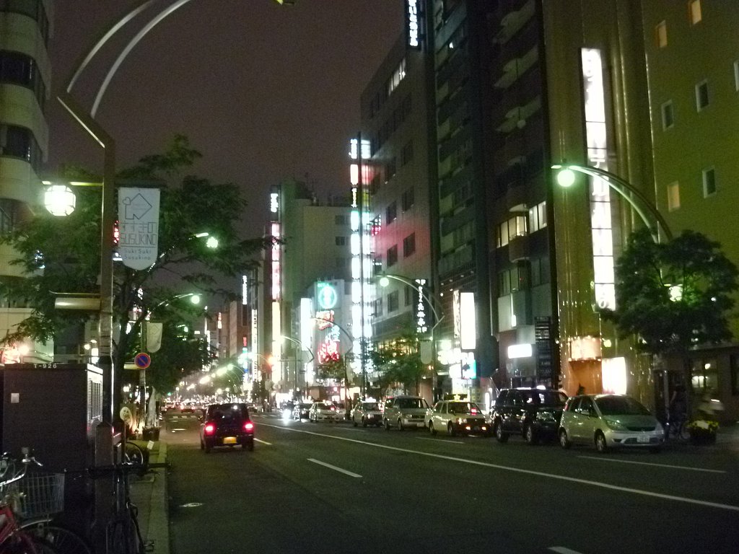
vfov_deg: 32.9
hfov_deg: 42.9
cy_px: 277
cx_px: 370
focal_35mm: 44
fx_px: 939
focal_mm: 7.8
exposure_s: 1/10
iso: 800
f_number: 3.7
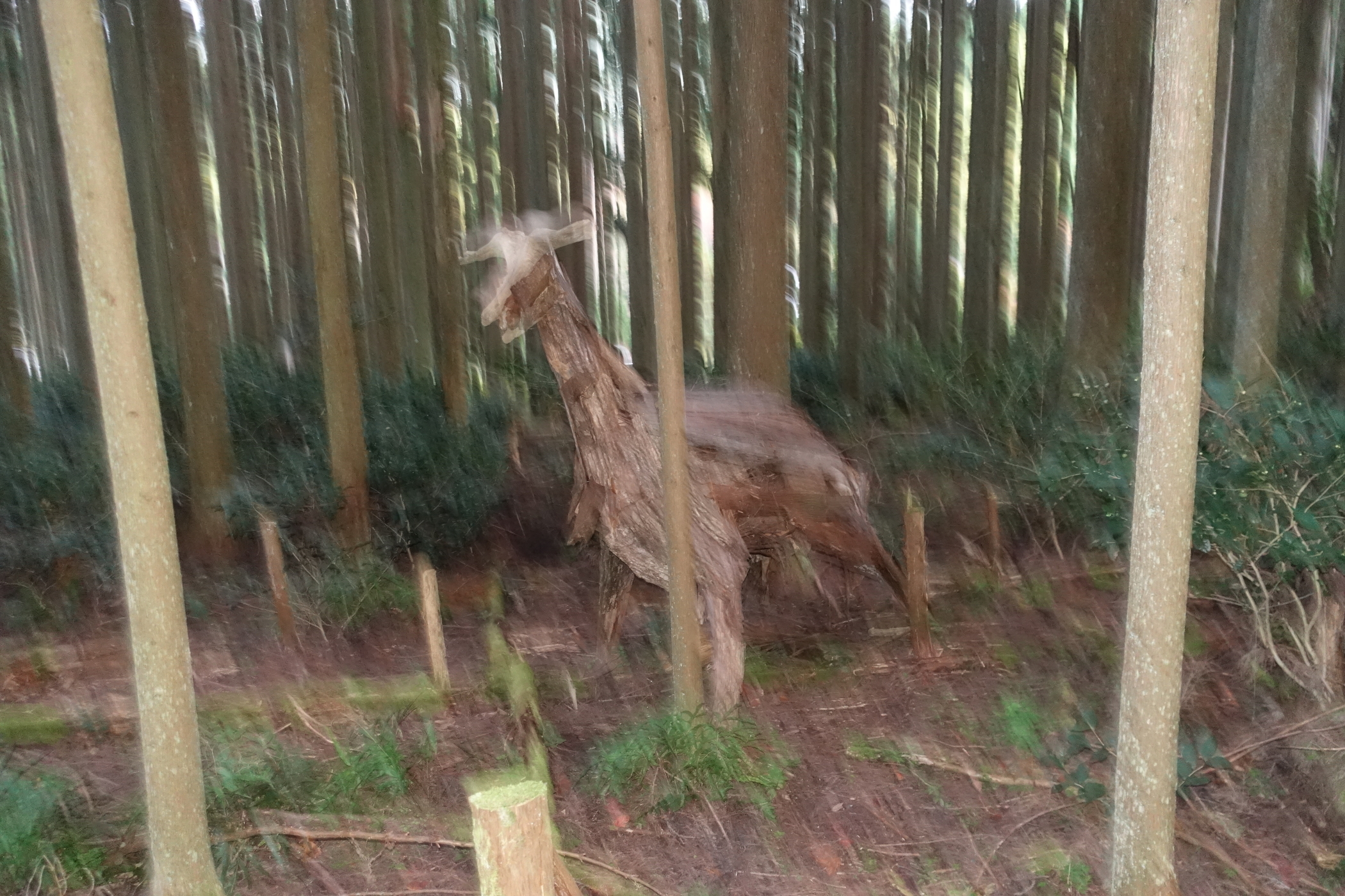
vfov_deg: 40.0
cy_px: 448
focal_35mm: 33
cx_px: 672
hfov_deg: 57.2
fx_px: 1233
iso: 1600
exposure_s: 1/4
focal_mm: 12.2
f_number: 2.8
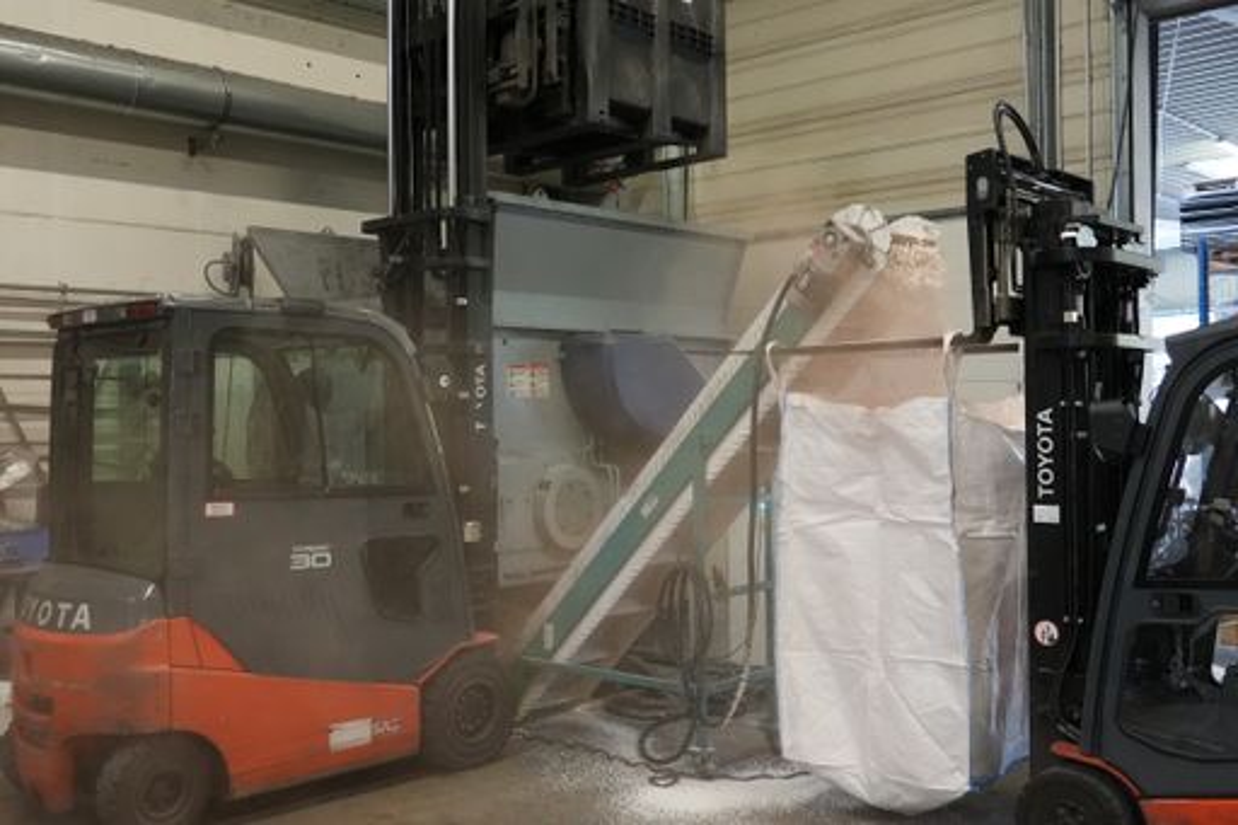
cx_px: 619
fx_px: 1238
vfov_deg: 36.8
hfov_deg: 53.1
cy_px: 412
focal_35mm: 36
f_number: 4
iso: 6400
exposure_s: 1/160
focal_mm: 24
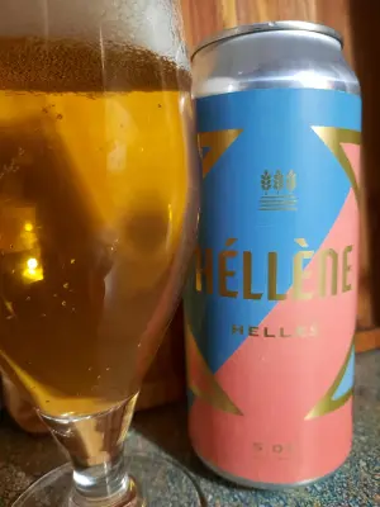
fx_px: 366
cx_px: 190
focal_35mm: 25
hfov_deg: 54.9
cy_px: 254
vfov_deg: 69.4
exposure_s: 1/24
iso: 320
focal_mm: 4.6
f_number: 2
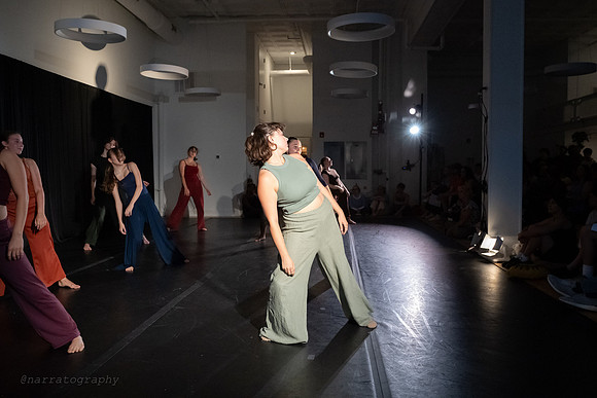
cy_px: 184
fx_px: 526
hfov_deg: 59.1
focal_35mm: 32
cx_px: 321
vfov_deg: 41.4
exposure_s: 1/400
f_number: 4
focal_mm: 29.5
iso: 6400
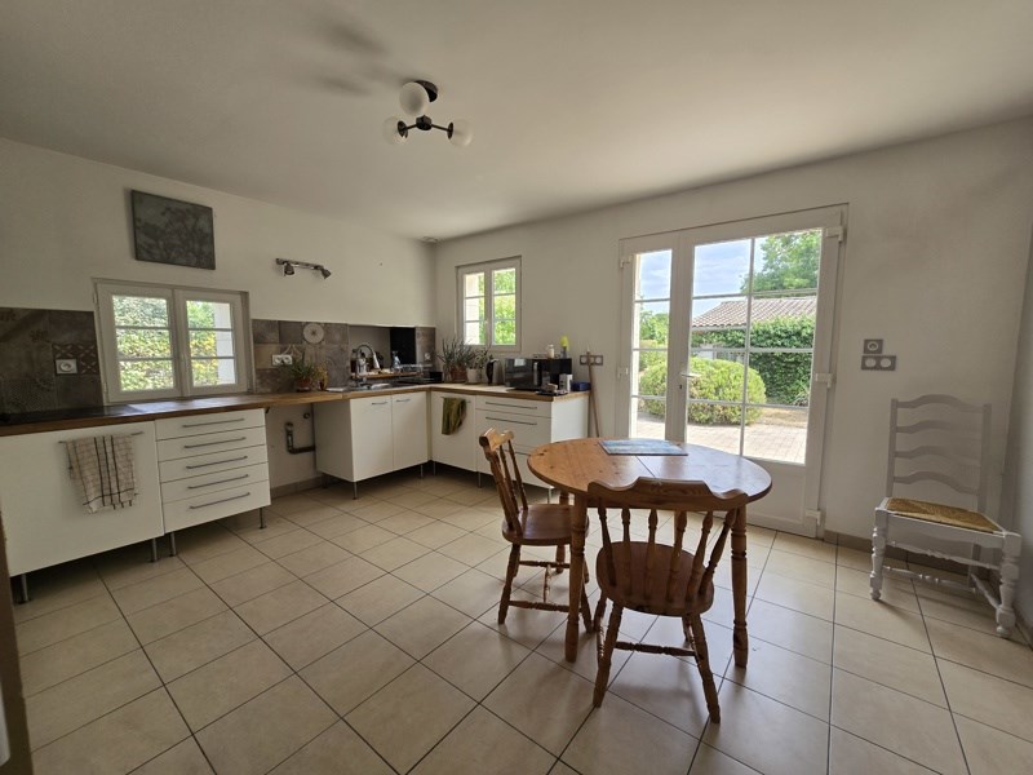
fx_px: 388
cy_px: 388
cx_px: 516
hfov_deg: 106.2
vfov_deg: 89.9
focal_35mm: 13
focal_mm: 2.2
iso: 50
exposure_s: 1/231
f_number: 2.2
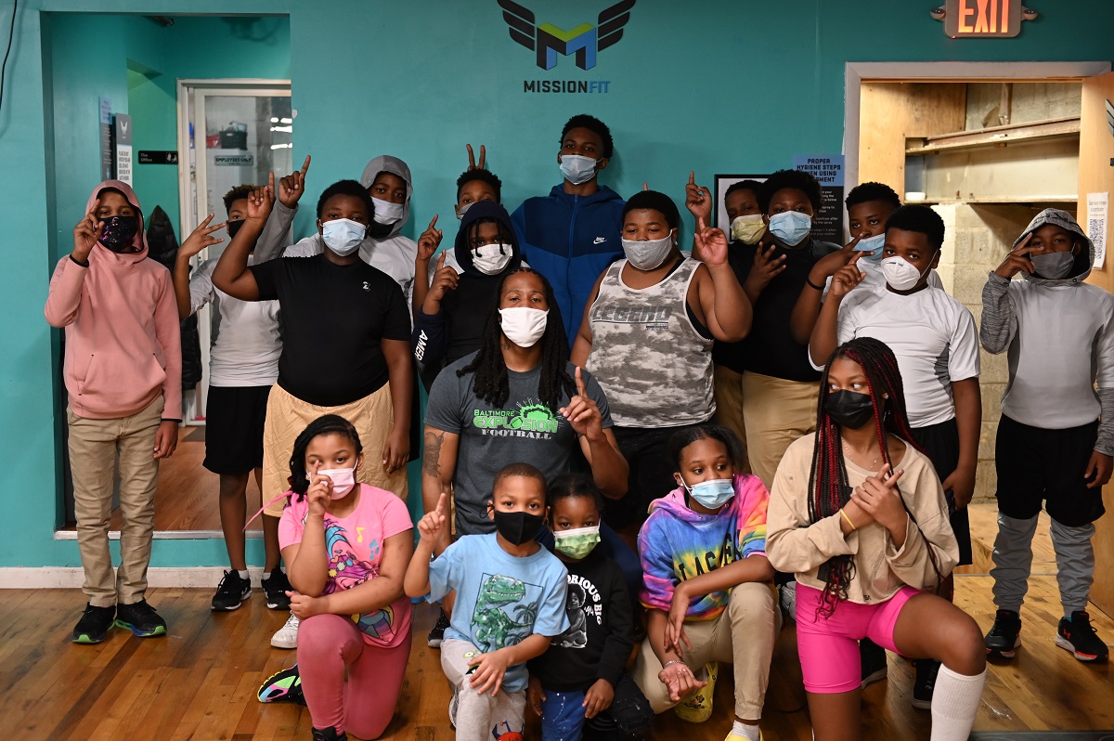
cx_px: 557
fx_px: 1391
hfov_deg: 43.6
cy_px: 370
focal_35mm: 45
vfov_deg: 29.8
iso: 1800
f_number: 2.8
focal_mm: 45
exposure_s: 1/125
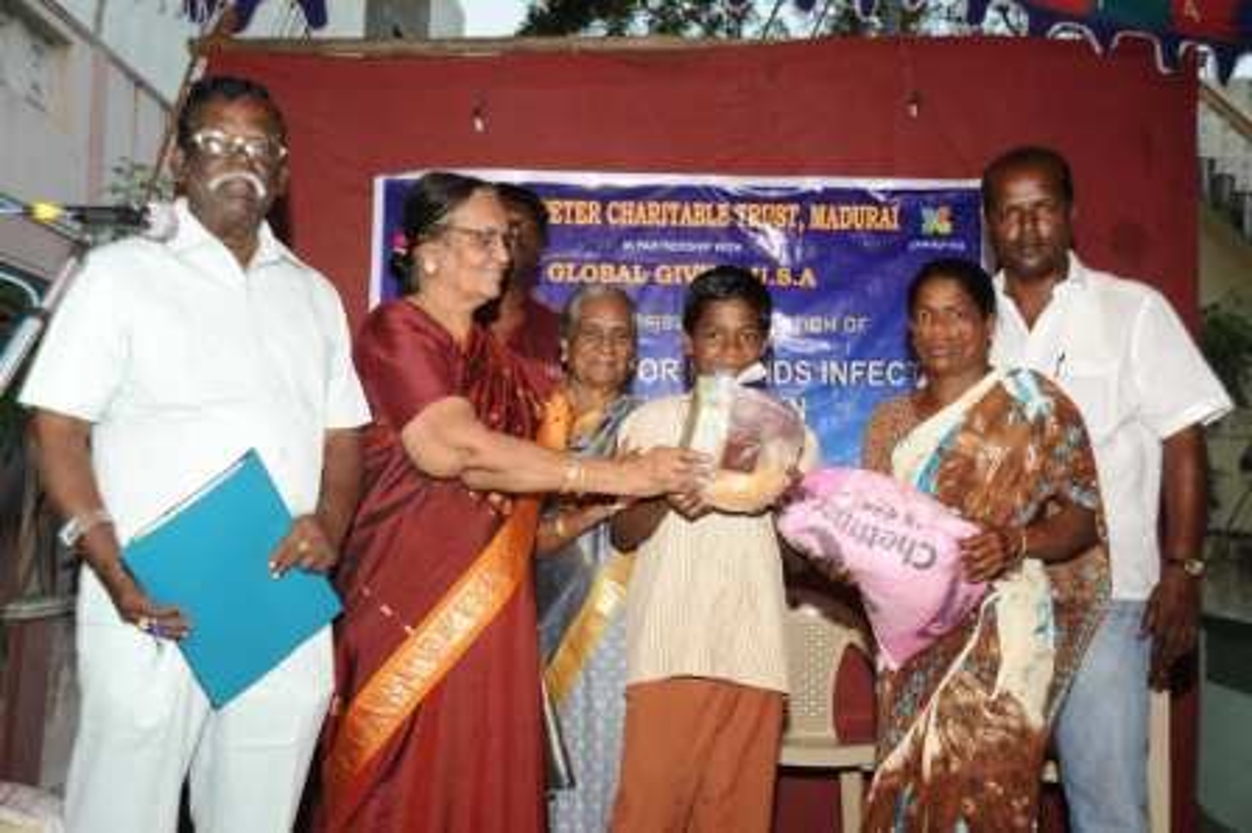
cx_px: 626
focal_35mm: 45
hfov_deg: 43.6
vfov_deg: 29.8
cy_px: 416
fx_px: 1564
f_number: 5.6
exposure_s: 1/160
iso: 400
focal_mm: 45
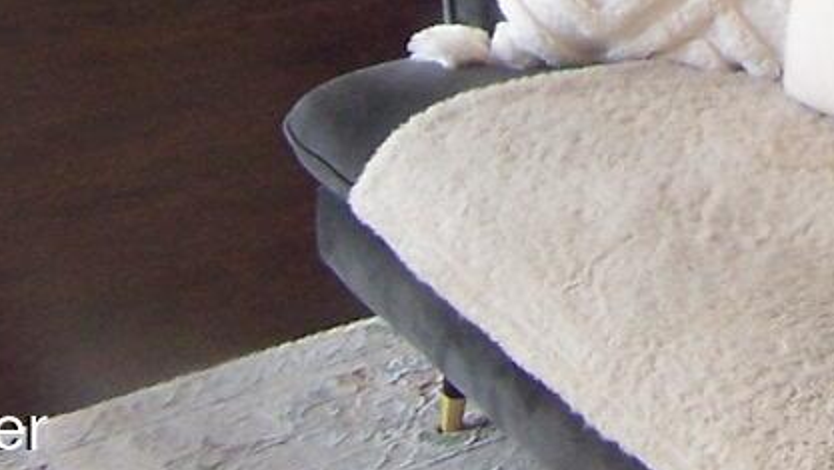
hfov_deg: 13.6
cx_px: 992
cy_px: -632
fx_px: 3407
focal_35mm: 154
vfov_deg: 7.4
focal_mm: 6.3
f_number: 2.8
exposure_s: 1/20
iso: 140
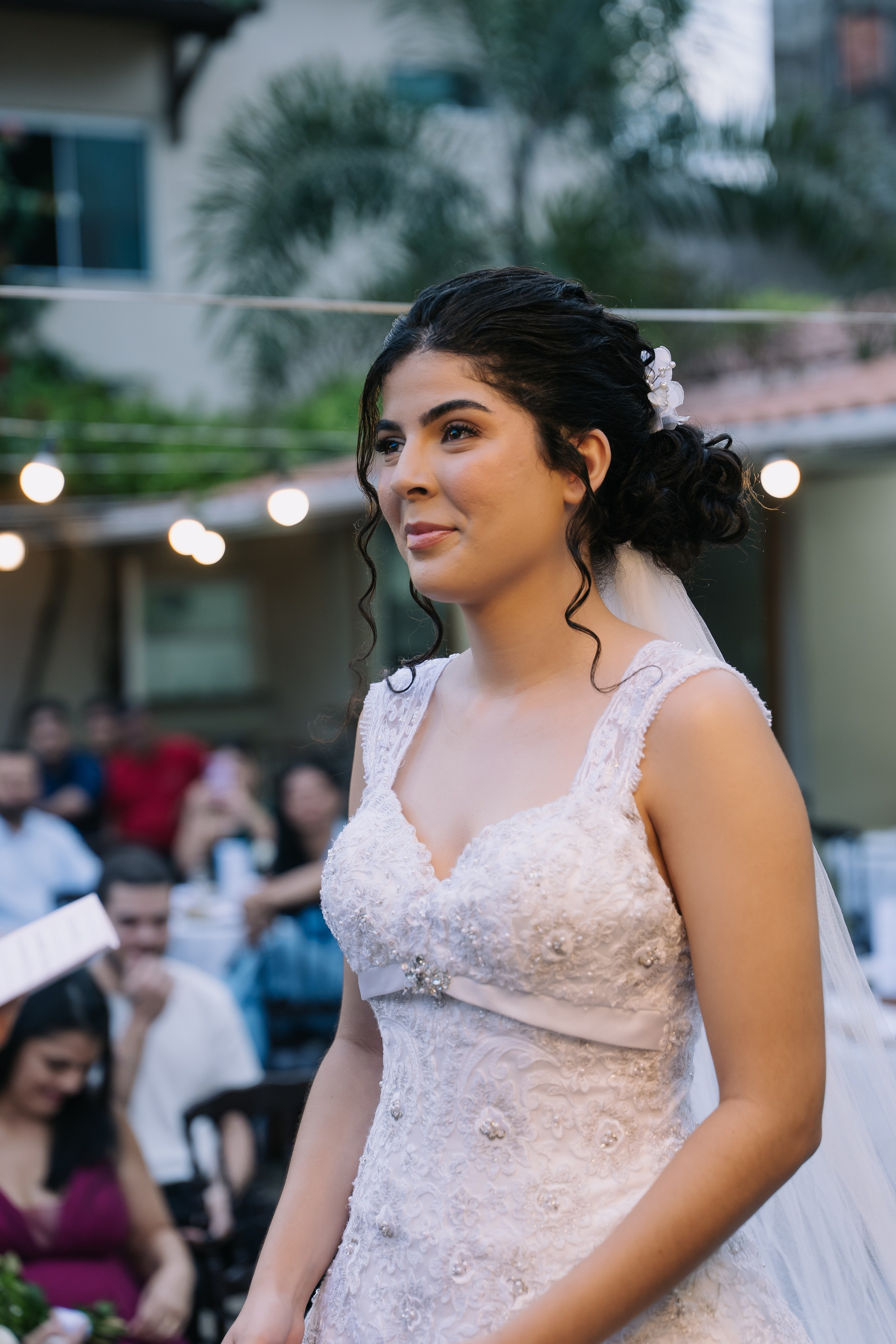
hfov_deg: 18.7
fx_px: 2725
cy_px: 672
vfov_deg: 27.7
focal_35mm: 73
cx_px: 448
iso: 500
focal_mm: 70
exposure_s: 1/200
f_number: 3.2
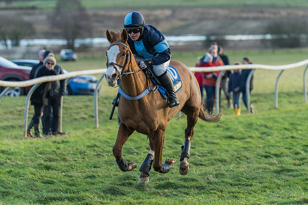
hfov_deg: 7.3
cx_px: 135
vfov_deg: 4.9
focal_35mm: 283
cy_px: 84
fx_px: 2426
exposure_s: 1/1000
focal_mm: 200
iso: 800
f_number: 4
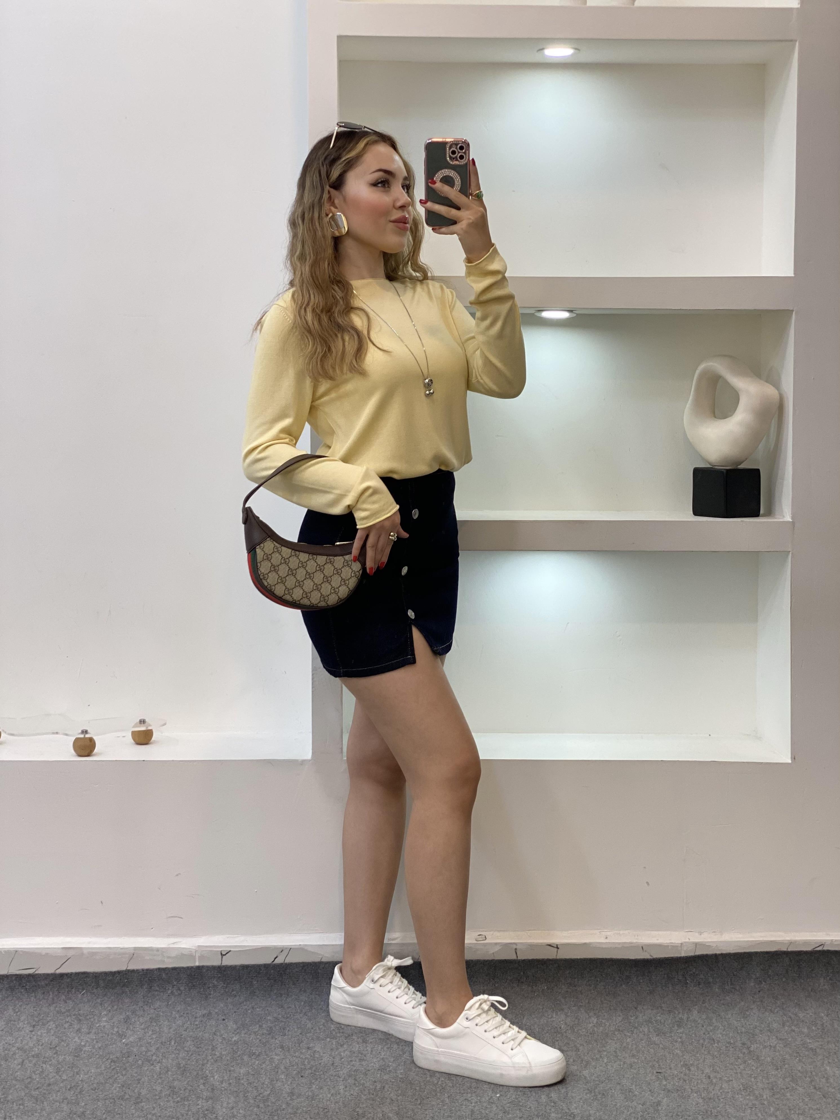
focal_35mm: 52
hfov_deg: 28.0
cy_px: 560
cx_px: 420
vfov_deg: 36.8
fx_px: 1682
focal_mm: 6
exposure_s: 1/100
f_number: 2
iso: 64
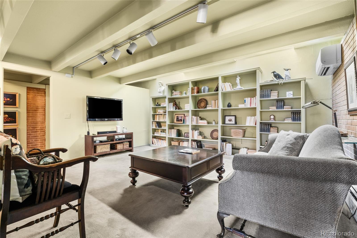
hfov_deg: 95.0
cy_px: 119
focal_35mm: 16
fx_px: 164
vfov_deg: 72.0
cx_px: 178
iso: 400
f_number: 8
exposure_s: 1.6
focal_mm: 16.5
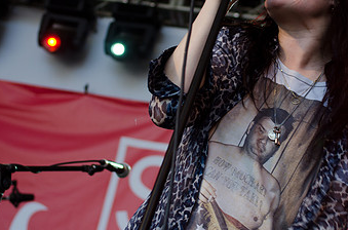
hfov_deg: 22.6
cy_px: 90
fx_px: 866
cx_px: 227
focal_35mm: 90
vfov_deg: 15.1
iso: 125
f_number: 3.2
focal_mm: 35
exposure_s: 1/200
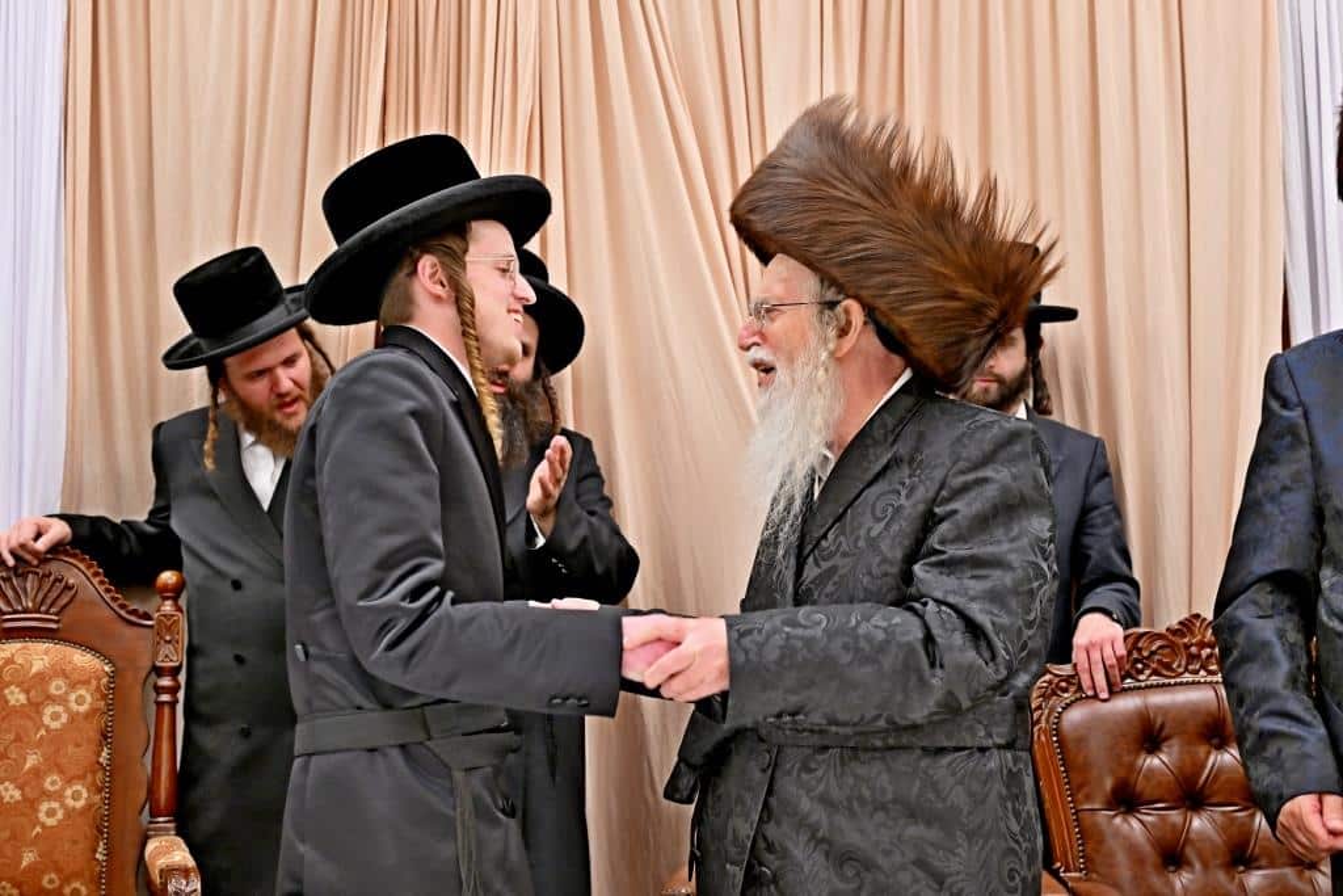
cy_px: 448
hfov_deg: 47.4
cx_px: 672
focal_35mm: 41
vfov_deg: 32.6
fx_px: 1530
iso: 640
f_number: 4
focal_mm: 41
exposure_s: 1/200
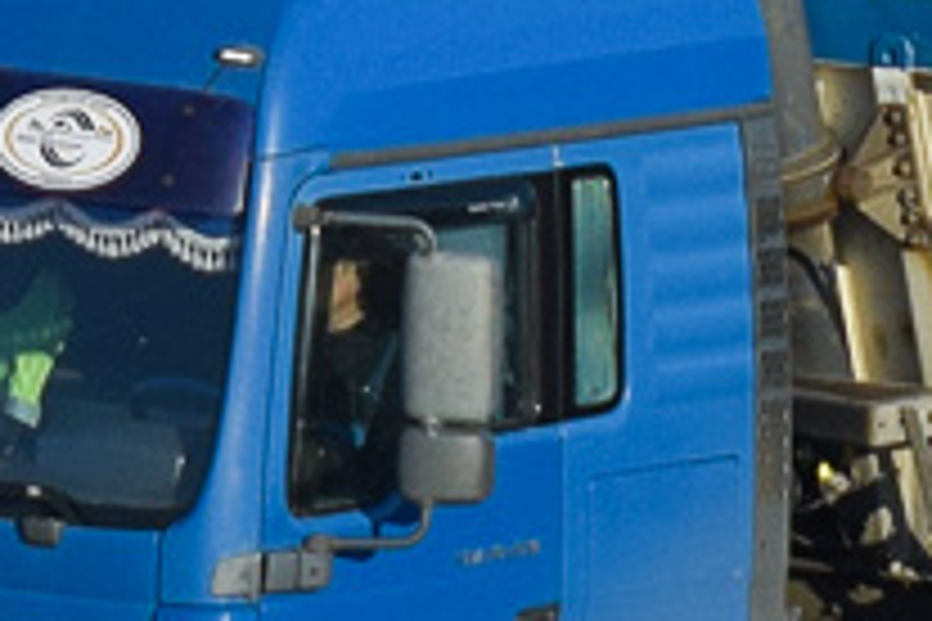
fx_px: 12371
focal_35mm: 478
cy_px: 90
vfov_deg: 2.9
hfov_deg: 4.3
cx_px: 905
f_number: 8
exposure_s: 1/1250
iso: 200
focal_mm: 55
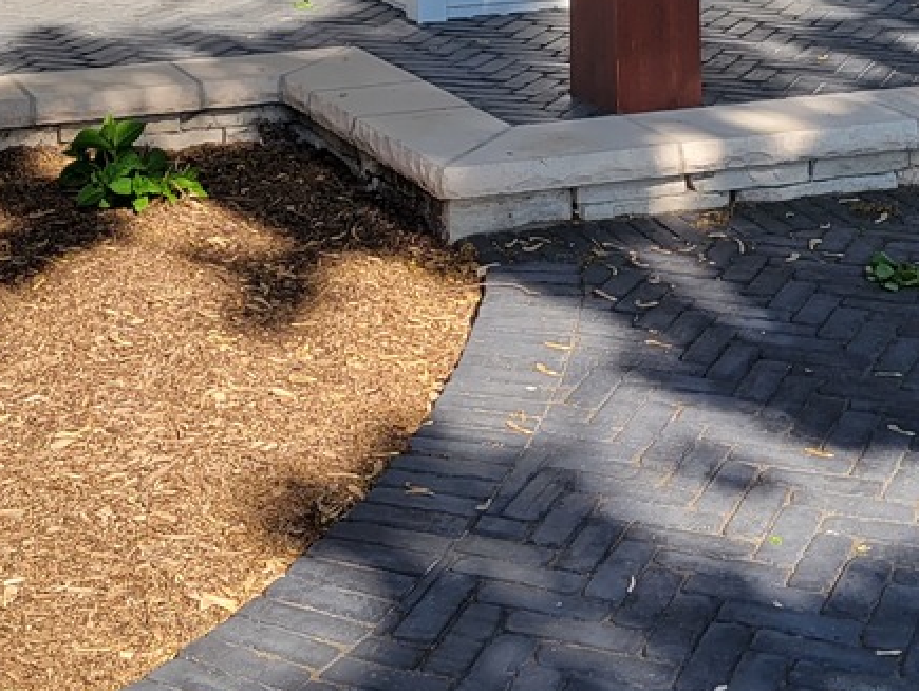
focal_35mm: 86
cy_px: -342
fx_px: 2285
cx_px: 480
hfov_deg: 22.7
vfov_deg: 15.8
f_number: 1.8
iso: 40
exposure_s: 1/976
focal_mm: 5.4
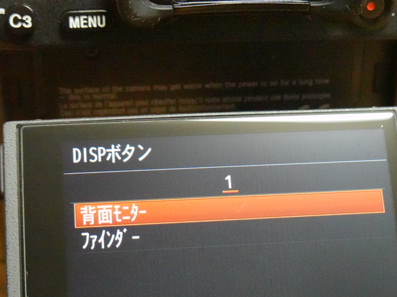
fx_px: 1101
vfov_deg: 15.4
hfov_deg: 20.4
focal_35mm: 96
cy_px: 198
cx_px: 275
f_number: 4.5
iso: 6400
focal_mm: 22.92
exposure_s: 1/125
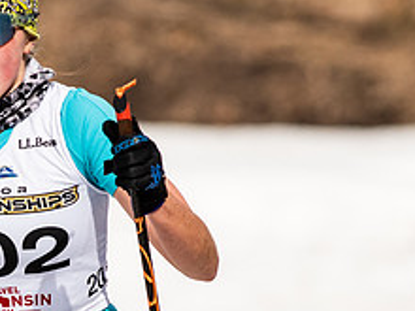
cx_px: -4
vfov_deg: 1.1
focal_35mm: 1330
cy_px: 273
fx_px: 15945
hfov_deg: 1.5
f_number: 6.3
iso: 400
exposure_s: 1/2500
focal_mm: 300
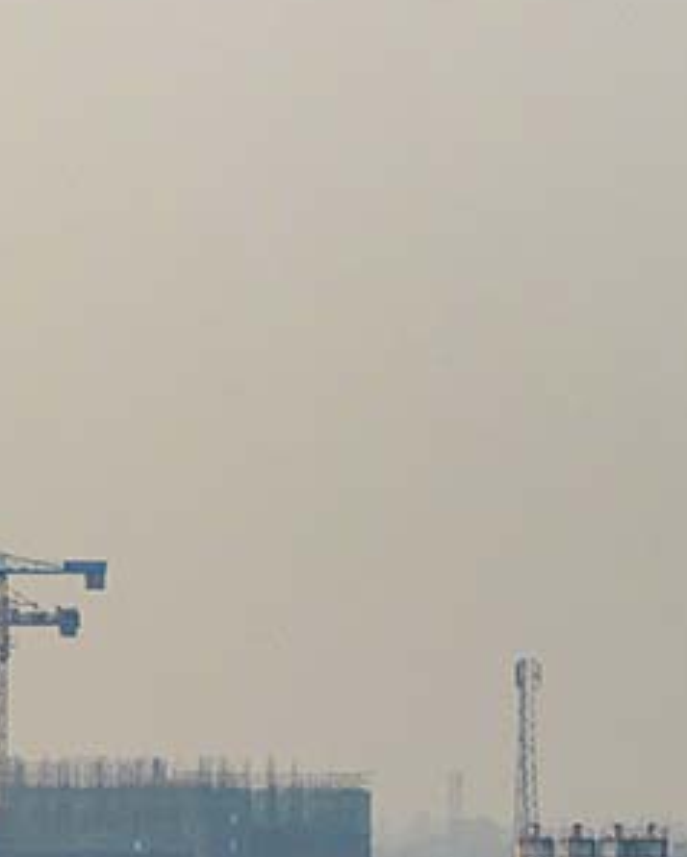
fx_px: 15386
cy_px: 742
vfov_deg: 3.2
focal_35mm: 606
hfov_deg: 2.6
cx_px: 476
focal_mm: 200
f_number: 9
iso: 360
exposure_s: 1/800
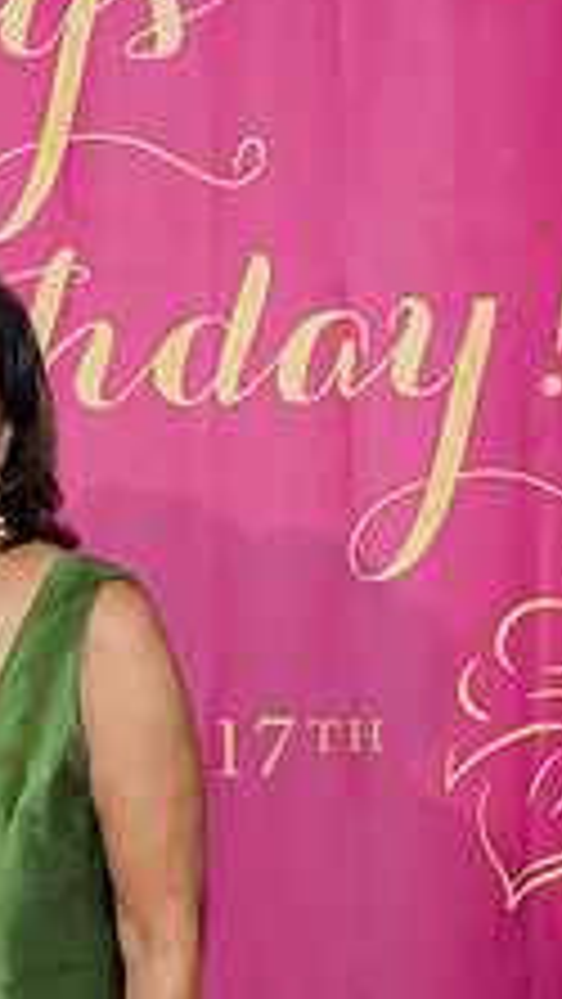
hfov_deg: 13.2
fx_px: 2409
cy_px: 704
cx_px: 87
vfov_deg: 23.3
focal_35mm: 91
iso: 800
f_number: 4.5
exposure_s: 1/125
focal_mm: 24
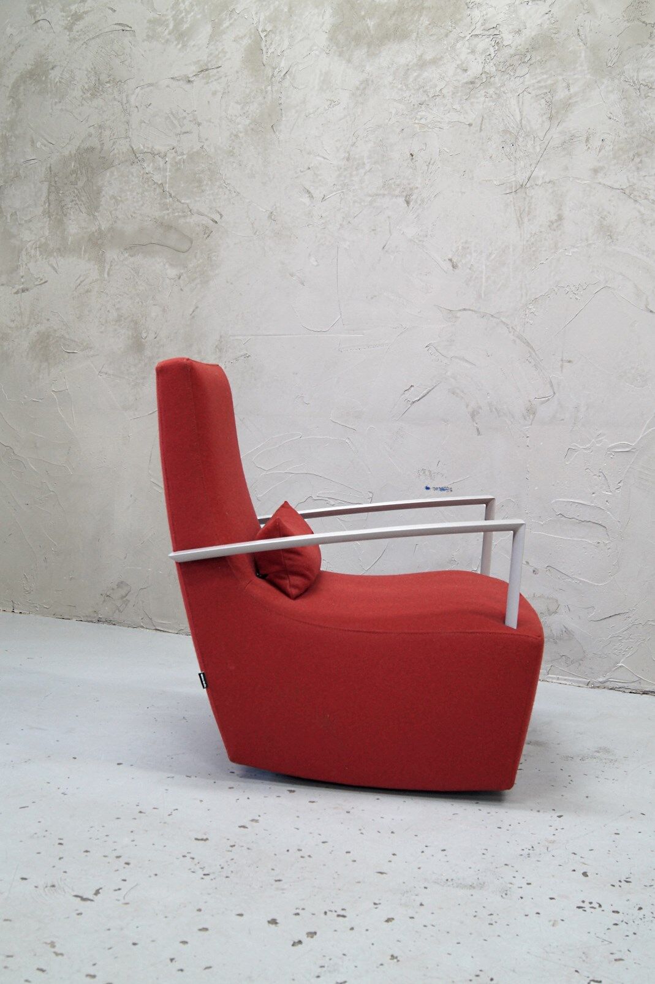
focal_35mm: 39
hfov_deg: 34.2
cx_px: 328
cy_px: 492
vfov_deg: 49.6
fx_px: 1065
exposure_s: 1/8
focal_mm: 26
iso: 400
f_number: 6.3
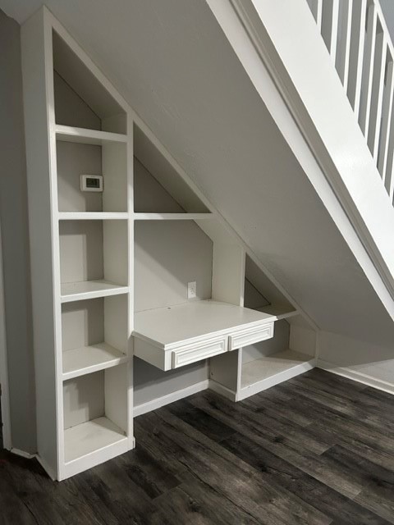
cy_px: 262
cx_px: 197
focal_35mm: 26
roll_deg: -1.3
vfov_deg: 67.3
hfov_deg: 53.1
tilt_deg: -8.3
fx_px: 395
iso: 400
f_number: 1.5
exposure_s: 1/40
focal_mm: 5.7
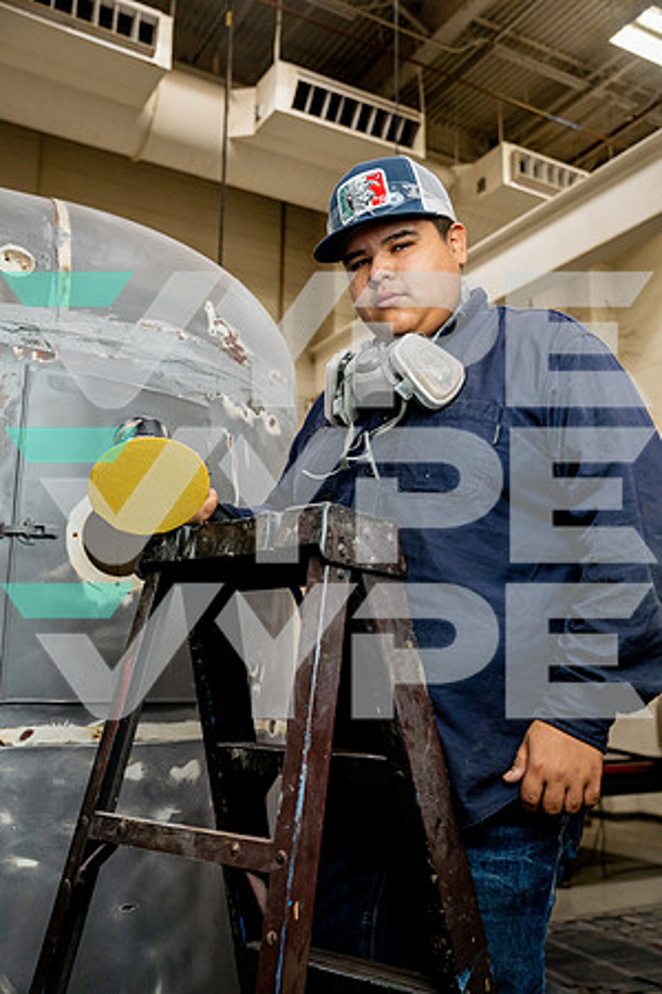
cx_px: 331
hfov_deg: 38.9
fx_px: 938
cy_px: 497
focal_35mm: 34
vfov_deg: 55.8
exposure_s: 1/125
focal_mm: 34
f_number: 4
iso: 1000
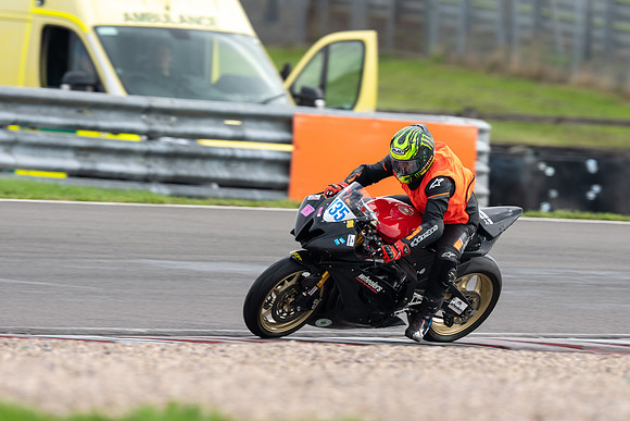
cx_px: 345
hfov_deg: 2.1
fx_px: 17244
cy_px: 191
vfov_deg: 1.4
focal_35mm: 985
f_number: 5.6
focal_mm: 600
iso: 200
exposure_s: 1/500
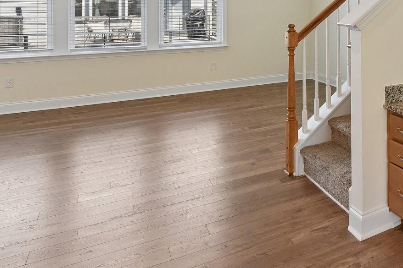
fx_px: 392
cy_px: 10
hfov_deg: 45.7
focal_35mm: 35
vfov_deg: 34.9
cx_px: 404
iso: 200
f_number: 11
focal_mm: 15
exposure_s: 1/13
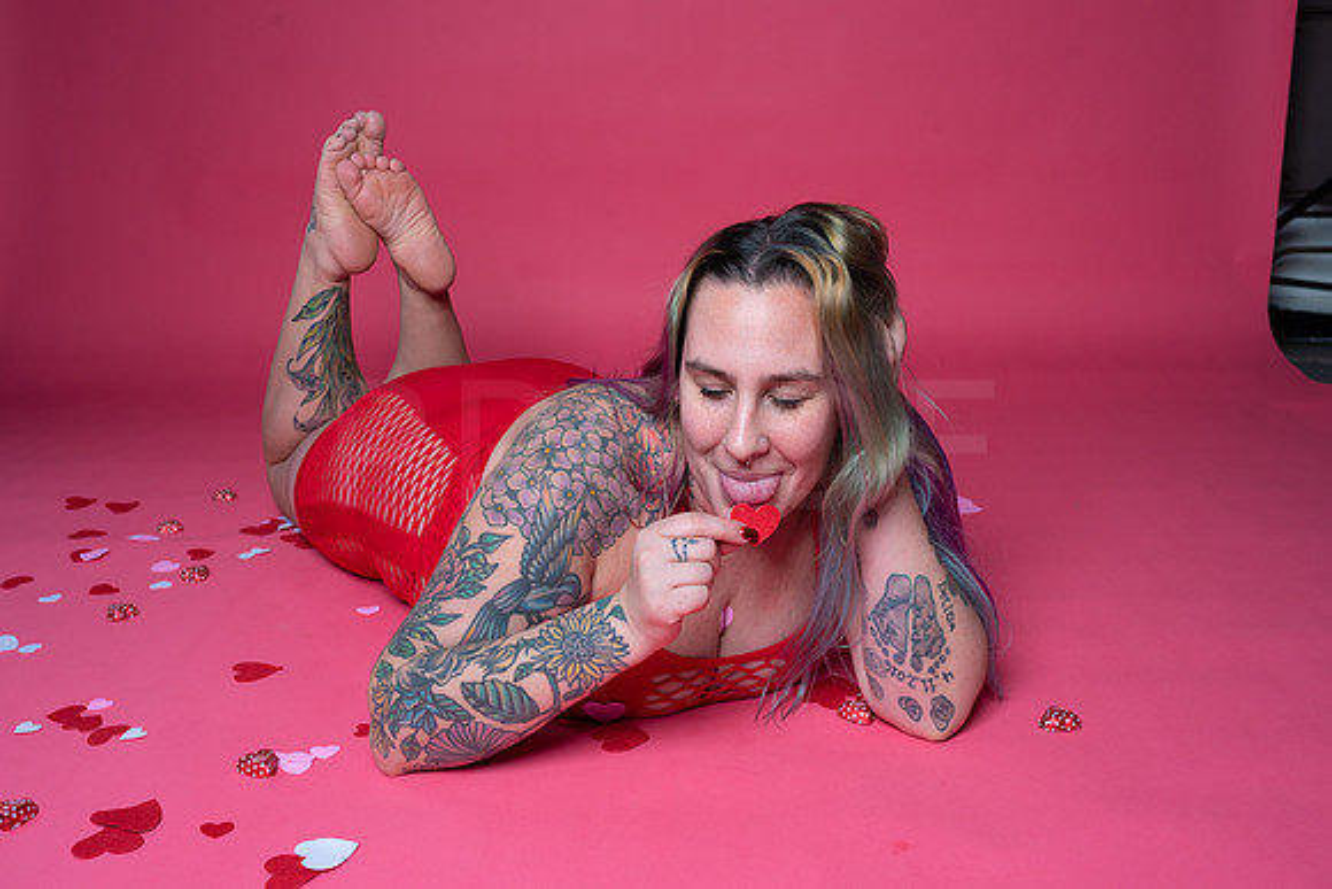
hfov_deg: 54.4
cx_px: 666
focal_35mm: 35
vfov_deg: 37.9
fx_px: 1295
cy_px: 444
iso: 100
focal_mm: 35
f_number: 8
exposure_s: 1/160
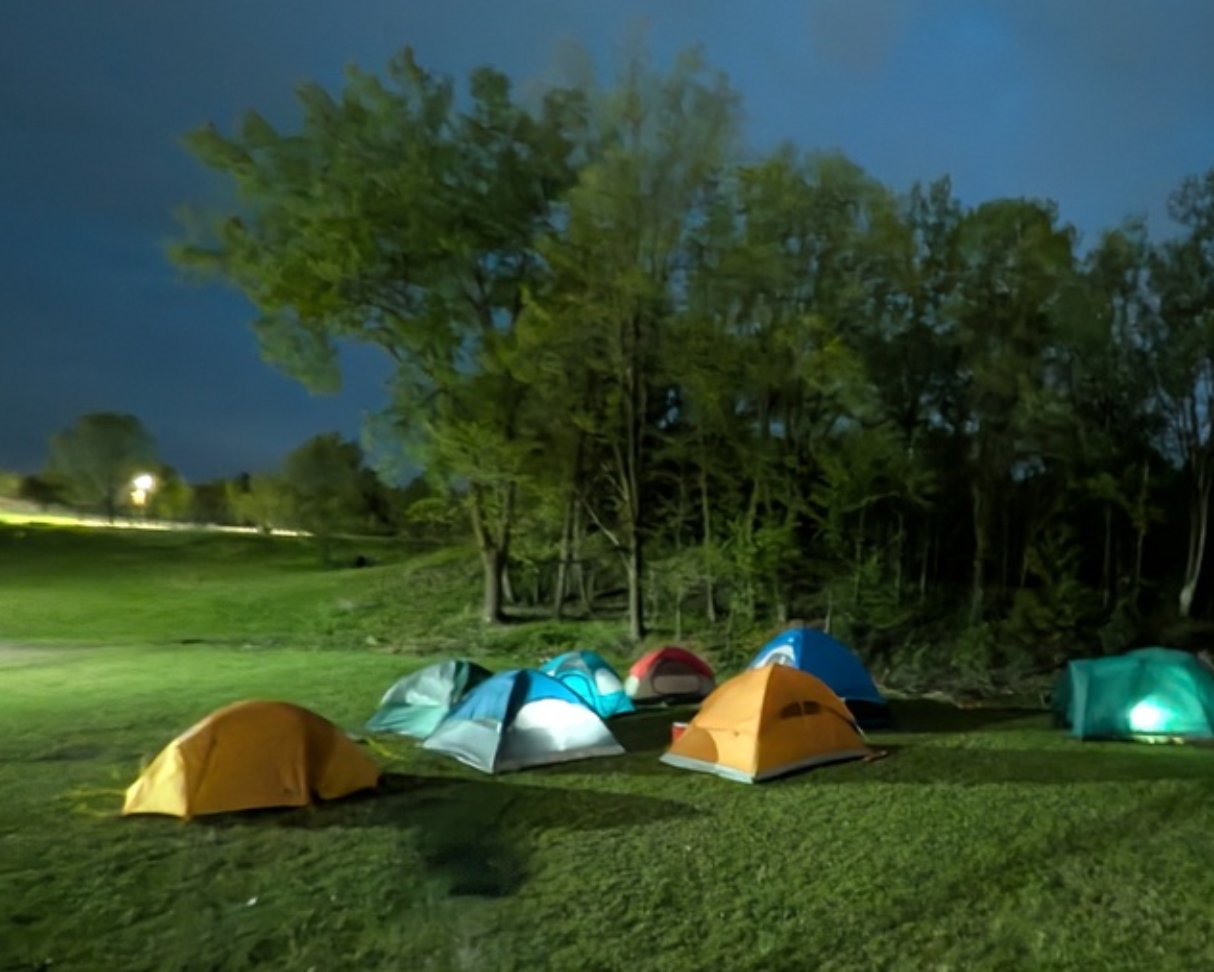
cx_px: 910
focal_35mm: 19
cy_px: 618
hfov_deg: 77.1
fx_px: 683
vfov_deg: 69.6
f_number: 1.7
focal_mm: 2.02
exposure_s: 1/1.12
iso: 3261
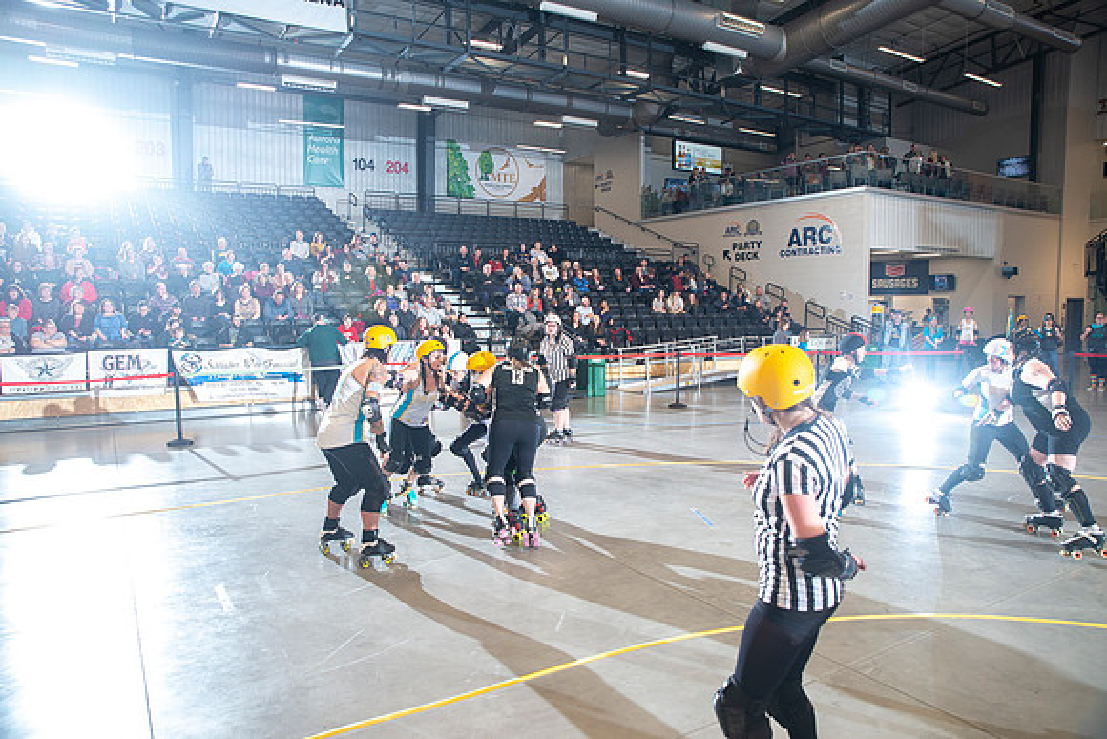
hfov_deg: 73.7
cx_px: 554
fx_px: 738
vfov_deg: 53.2
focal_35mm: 24
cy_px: 370
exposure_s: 1/160
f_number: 5
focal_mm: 24
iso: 500
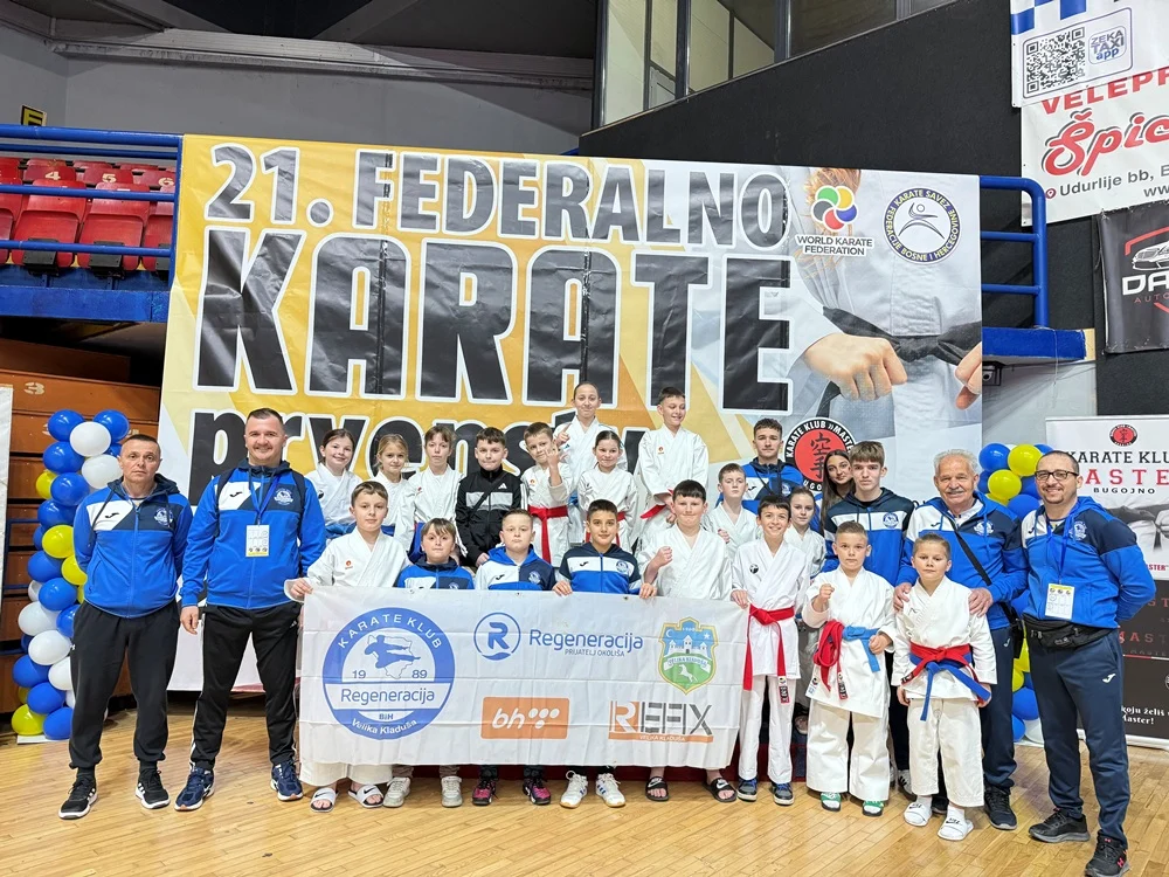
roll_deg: -1.3
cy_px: 438
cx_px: 584
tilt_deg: +4.0
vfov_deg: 56.8
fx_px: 810
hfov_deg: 71.6
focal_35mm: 24
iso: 320
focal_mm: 6.76
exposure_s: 1/50
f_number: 1.78
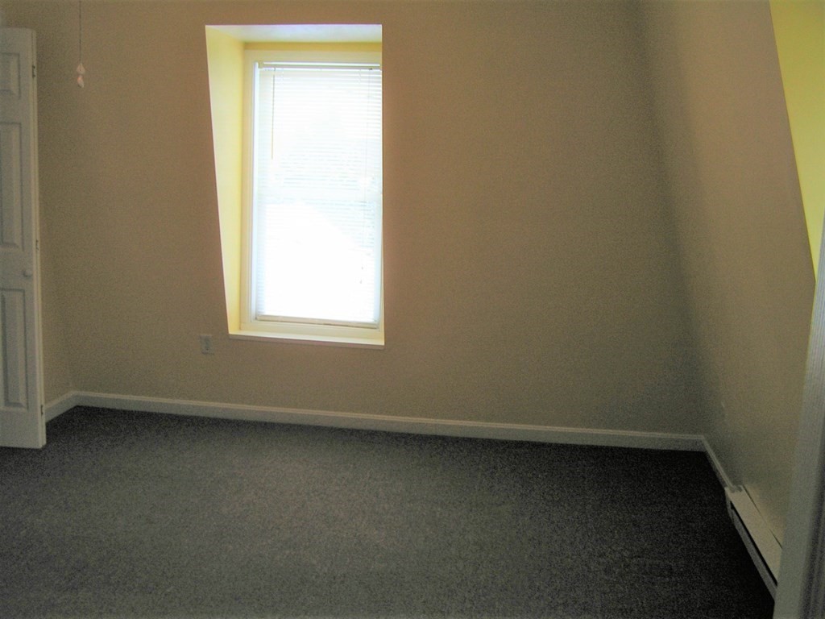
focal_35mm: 38
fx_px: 906
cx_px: 412
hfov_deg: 49.0
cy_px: 310
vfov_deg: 37.7
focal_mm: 6.3
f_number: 2.8
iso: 50
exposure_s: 1/50
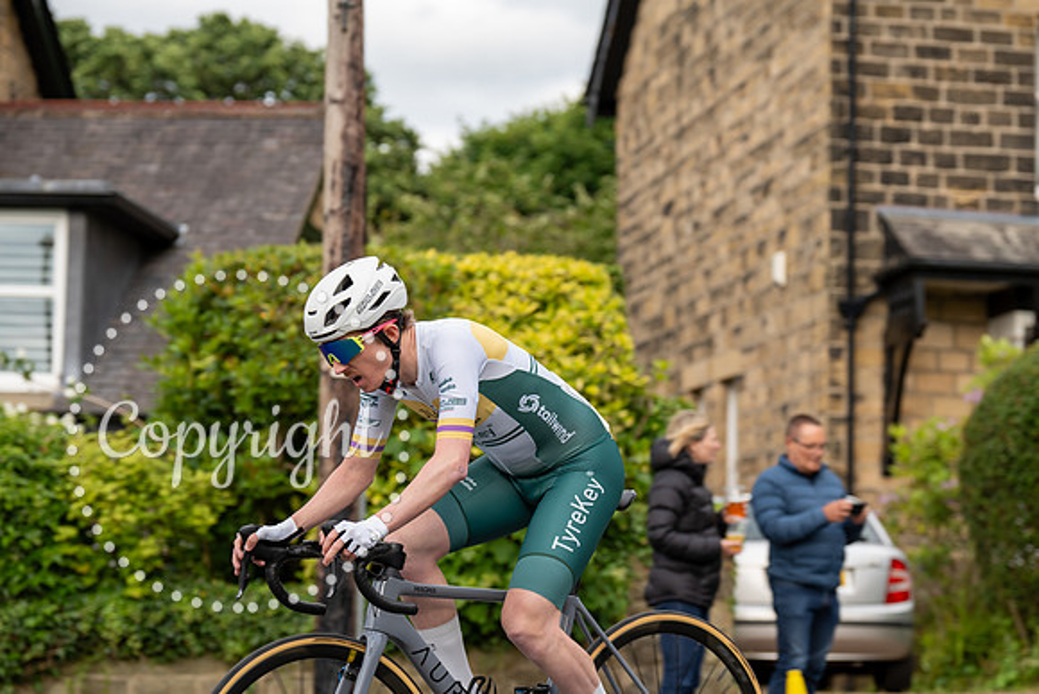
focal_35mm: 95
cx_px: 520
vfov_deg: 14.4
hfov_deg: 21.5
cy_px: 347
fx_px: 2742
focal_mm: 95
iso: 400
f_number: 4
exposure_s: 1/800
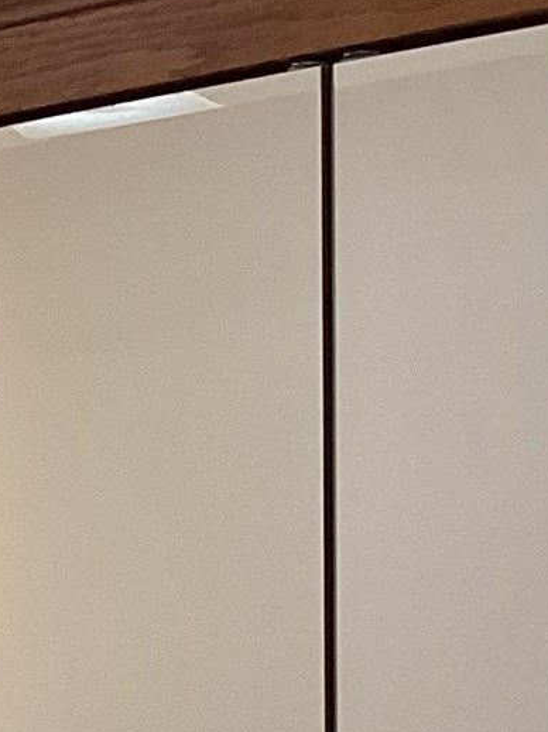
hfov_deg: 10.0
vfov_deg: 13.8
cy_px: 930
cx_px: -540
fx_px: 2915
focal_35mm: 138
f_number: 2.4
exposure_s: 1/60
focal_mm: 3.3
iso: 64
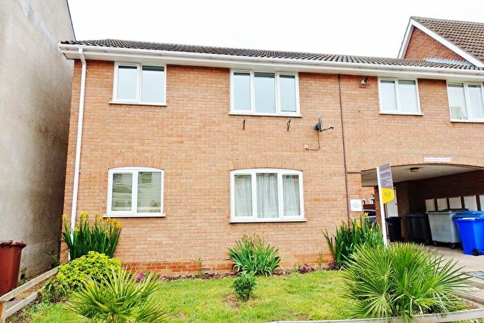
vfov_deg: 53.2
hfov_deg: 73.7
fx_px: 323
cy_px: 162
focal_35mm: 24
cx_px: 242
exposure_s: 1/250
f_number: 5.6
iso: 125
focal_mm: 8.8
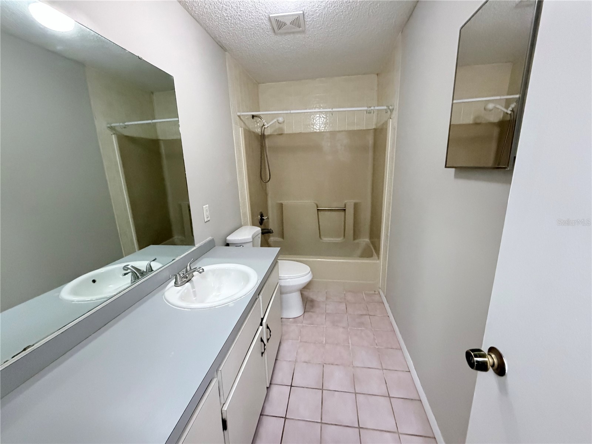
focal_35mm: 14
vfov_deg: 85.7
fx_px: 239
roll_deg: +3.4
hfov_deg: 102.1
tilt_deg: -13.5
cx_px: 296
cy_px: 222
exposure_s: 1/60
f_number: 2.2
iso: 1000
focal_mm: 2.22
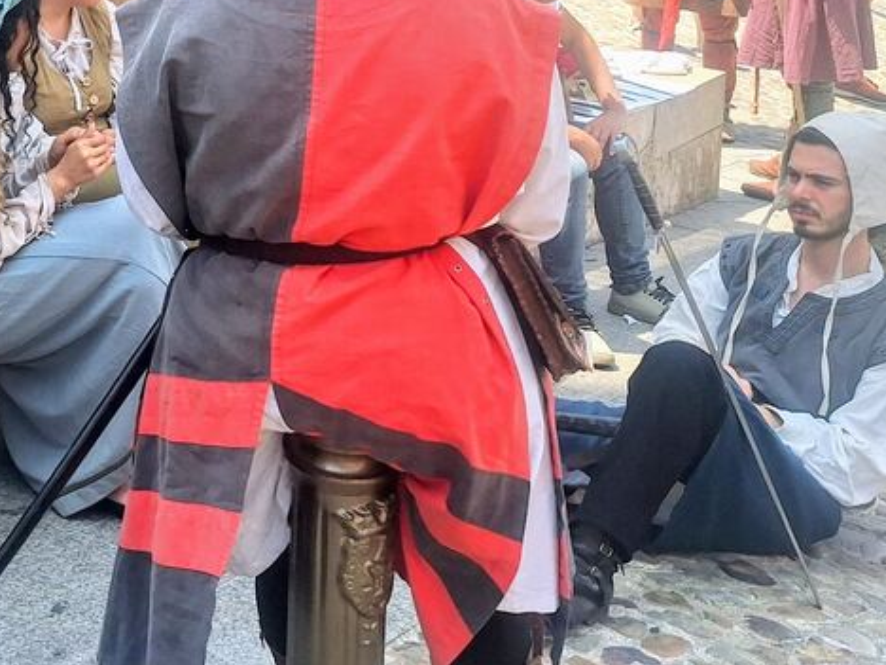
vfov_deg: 22.9
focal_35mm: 59
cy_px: -117
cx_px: -8
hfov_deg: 30.3
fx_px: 1510
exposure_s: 1/829
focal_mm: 5.54
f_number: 1.8
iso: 40
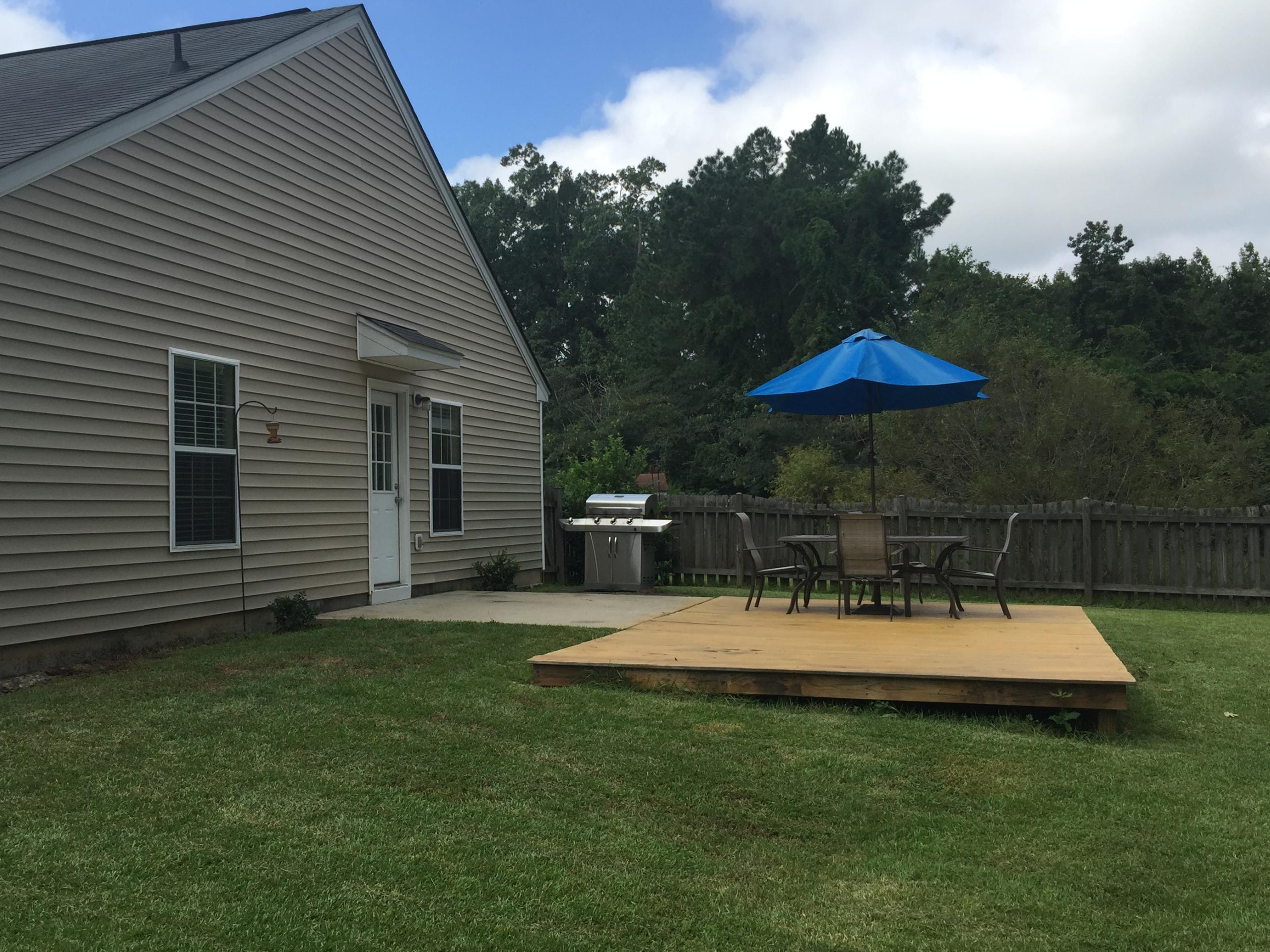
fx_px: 1247
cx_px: 541
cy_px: 484
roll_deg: -2.2
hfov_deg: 53.8
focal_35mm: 34
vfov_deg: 41.8
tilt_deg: +2.1
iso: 32
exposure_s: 1/1464
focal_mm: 4.15
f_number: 2.2
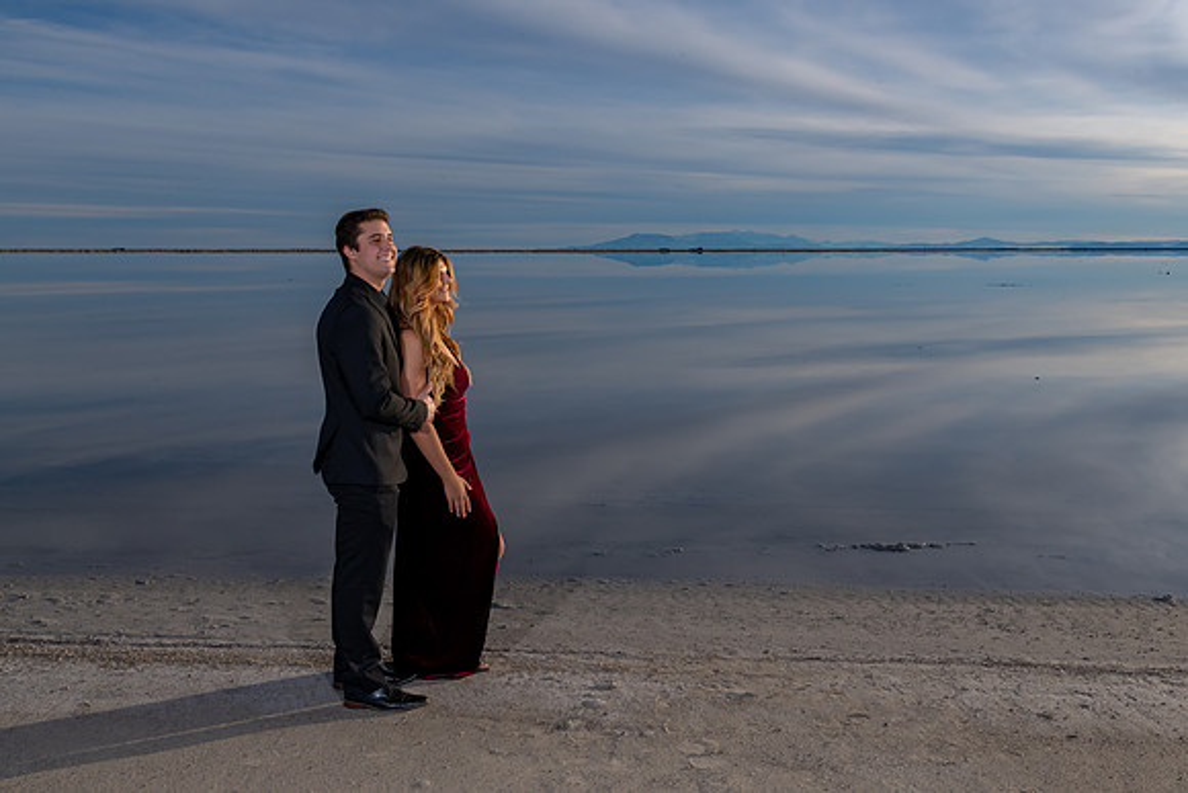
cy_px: 436
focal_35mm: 35
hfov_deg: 53.9
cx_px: 644
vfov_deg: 37.5
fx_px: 1166
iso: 200
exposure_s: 1/200
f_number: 18
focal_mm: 30
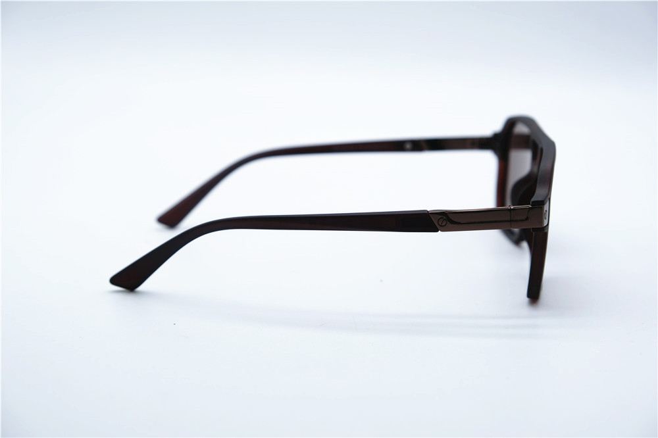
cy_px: 219
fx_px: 1169
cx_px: 329
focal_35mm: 64
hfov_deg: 31.4
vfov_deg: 21.2
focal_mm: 42.5
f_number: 5.6
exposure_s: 1/240
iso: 160
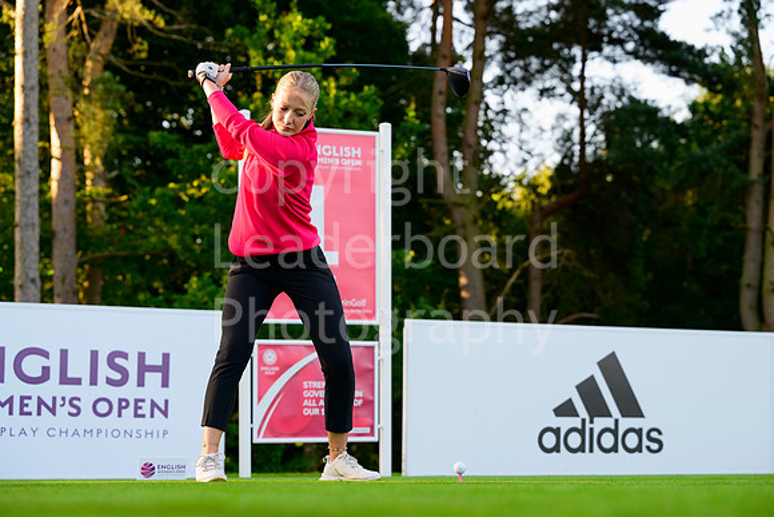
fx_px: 1892
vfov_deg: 15.5
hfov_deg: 23.1
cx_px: 387
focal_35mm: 88
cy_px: 258
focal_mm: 88
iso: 1600
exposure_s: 1/1600
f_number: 4
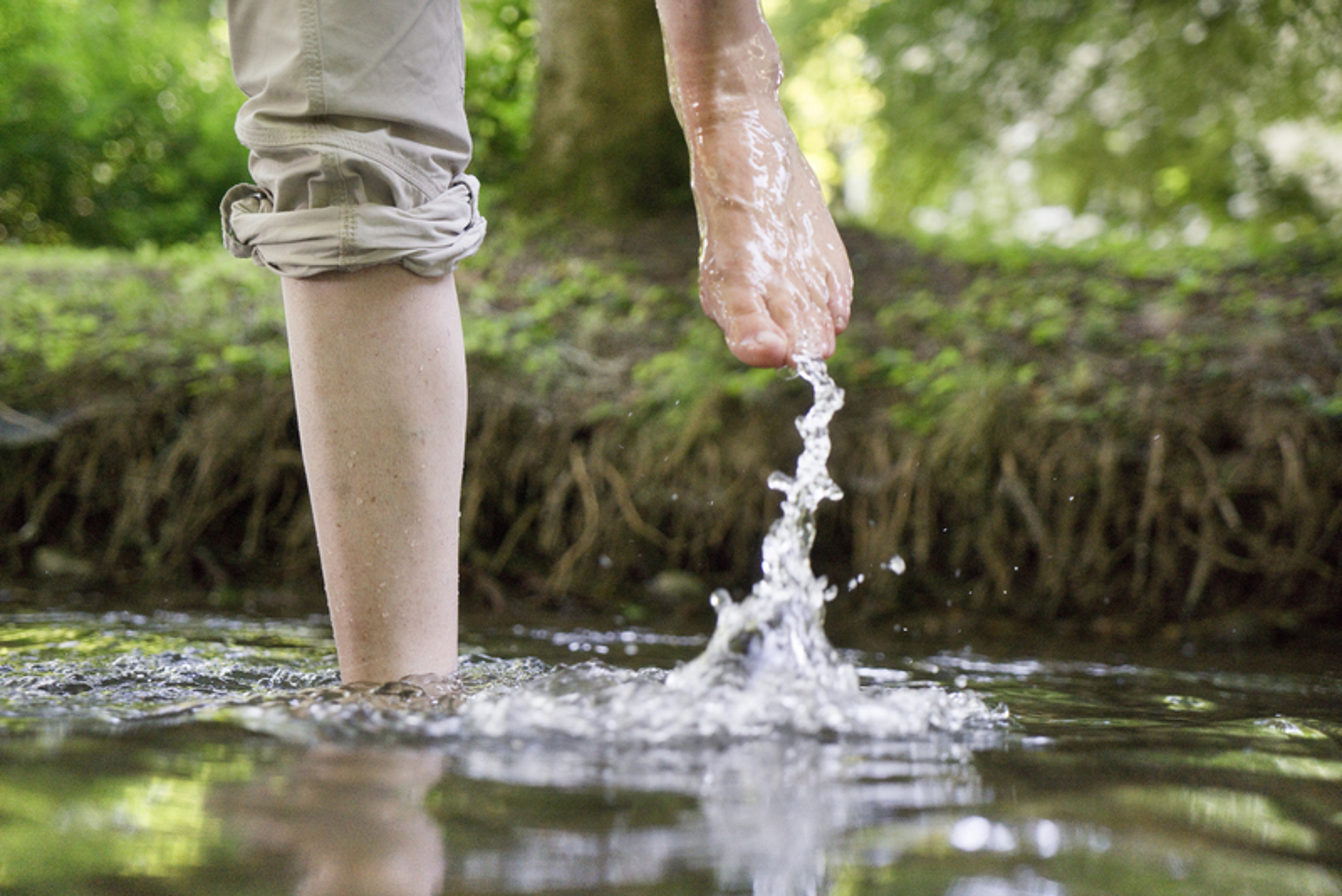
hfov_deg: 31.4
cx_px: 671
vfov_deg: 21.3
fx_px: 2387
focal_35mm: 64
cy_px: 448
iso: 3200
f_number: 4
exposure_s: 1/320
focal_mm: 64
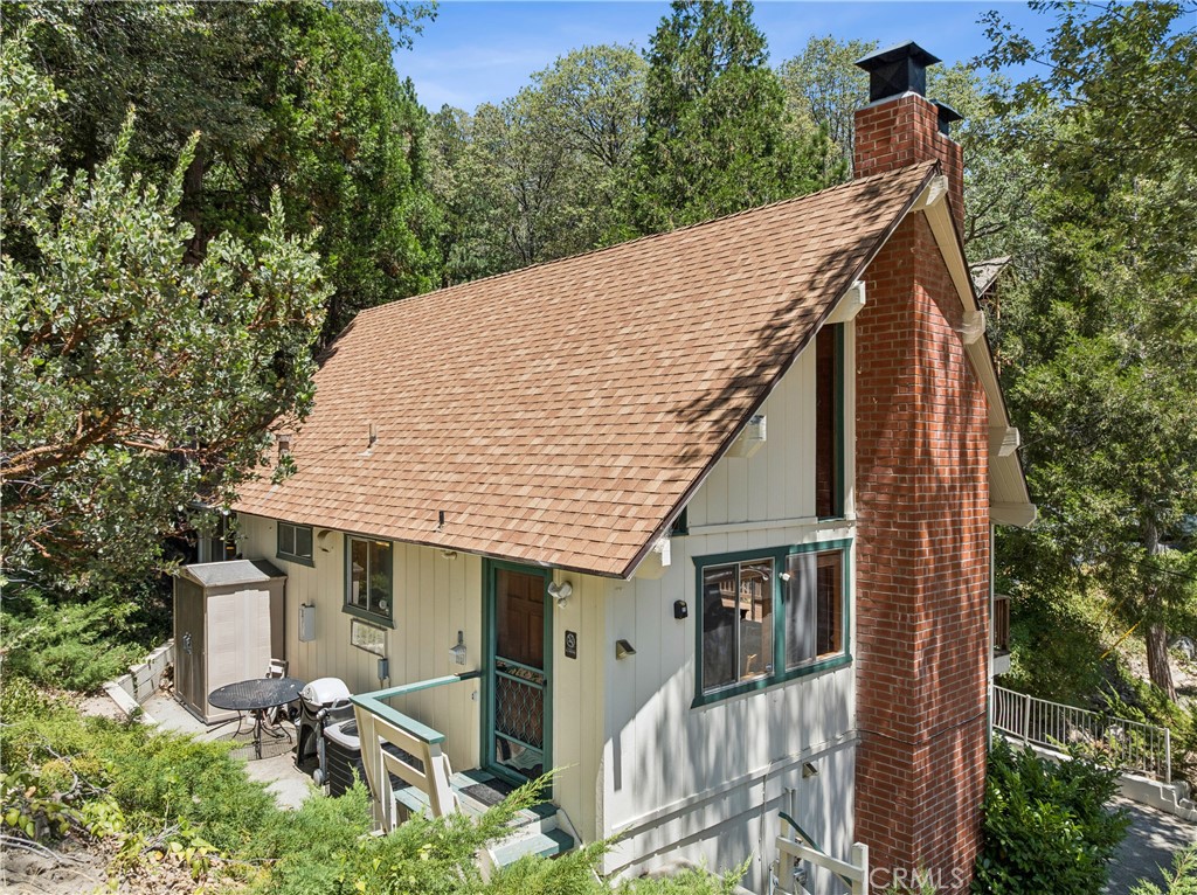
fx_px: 829
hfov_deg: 71.6
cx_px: 598
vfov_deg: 56.7
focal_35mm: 24
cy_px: 448
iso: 100
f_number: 2.8
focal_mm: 12.3
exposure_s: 1/1250
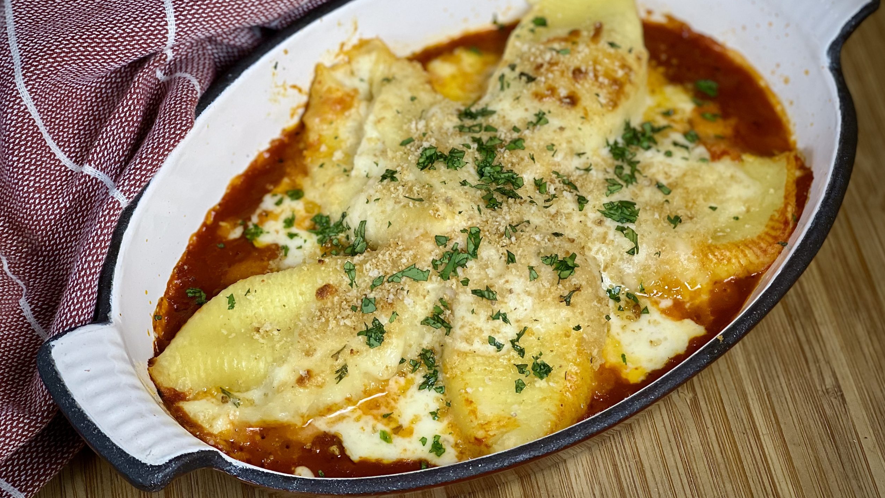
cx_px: 445
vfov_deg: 14.2
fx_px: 1995
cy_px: 206
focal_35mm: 85
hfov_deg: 25.0
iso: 160
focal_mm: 9
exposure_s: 1/60
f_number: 2.8
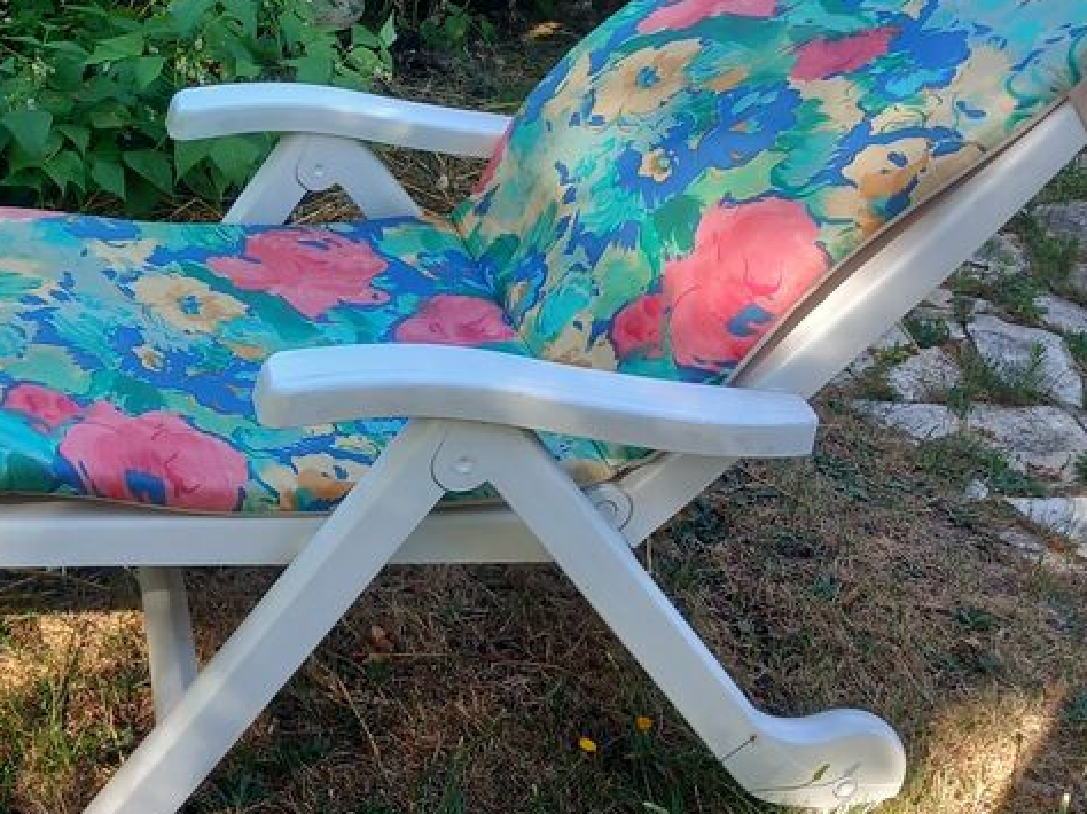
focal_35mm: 57
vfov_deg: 25.5
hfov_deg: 33.3
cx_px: 307
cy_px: 293
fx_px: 1789
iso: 25
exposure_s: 1/50
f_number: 1.8
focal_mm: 4
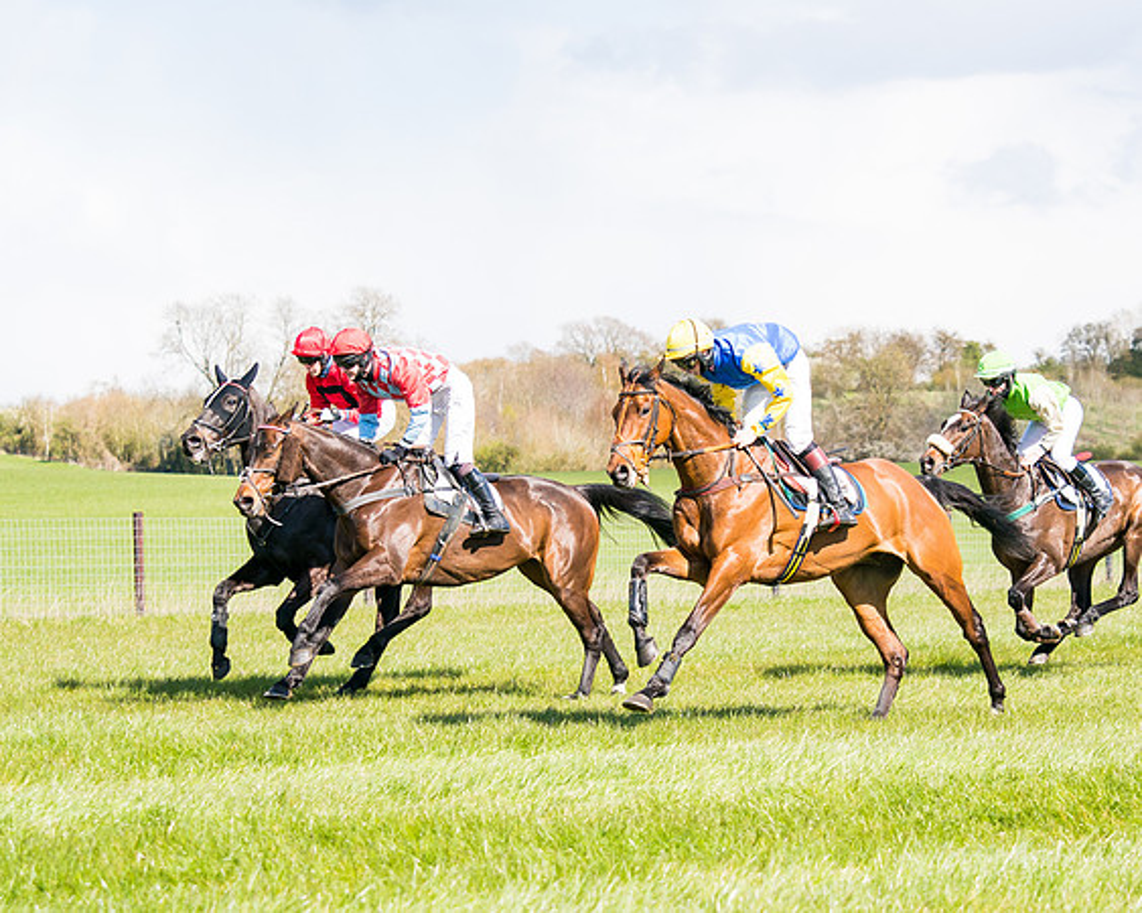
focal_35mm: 106
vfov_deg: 14.5
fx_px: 3584
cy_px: 508
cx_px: 779
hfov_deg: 18.0
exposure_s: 1/1600
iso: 400
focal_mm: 70
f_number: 4
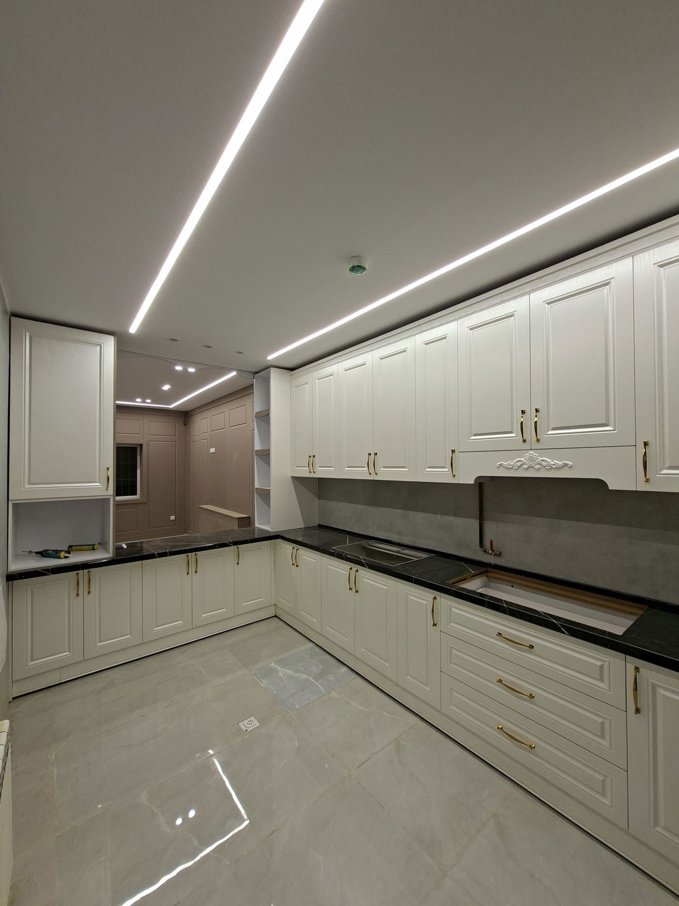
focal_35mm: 13
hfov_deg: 89.9
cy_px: 453
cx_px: 340
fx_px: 340
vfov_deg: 106.2
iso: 40
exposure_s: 1/120
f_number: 2.2
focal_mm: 1.74
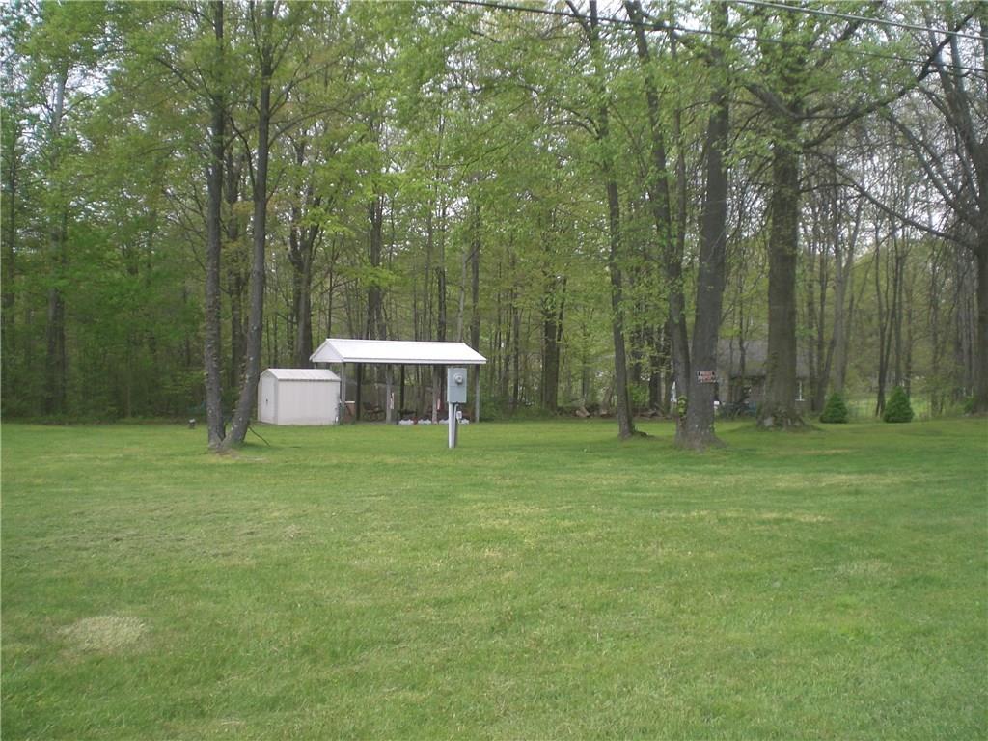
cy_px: 370
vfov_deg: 37.7
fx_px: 1085
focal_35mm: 38
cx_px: 494
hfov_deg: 49.0
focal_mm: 6.3
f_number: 3.1
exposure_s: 1/60
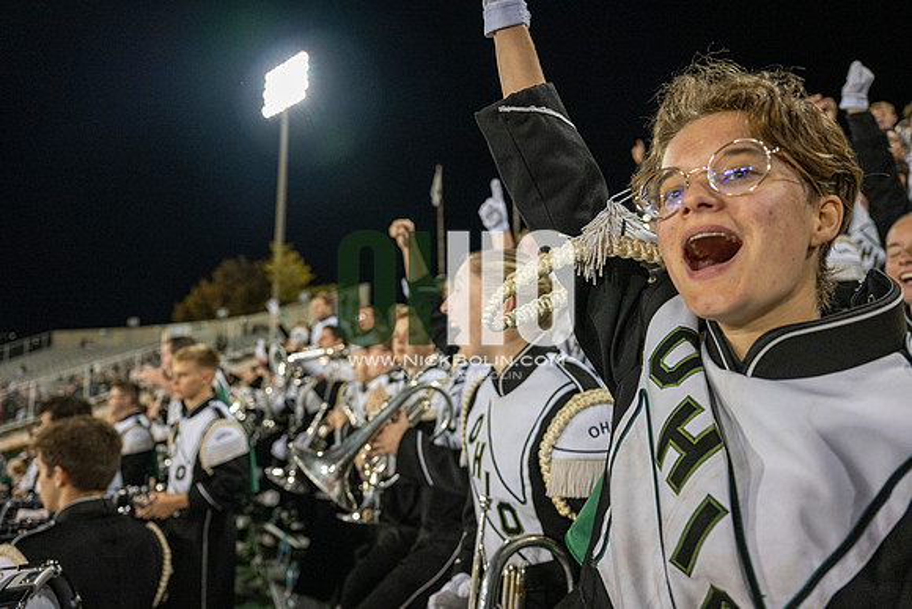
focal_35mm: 25
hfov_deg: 71.5
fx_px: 633
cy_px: 304
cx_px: 456
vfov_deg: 51.3
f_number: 3.2
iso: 2000
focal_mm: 25
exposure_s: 1/500
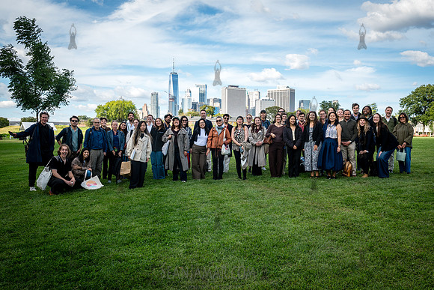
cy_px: 154
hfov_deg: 54.1
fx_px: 424
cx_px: 232
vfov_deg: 37.7
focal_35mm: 35
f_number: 10
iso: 250
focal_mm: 32
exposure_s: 1/160
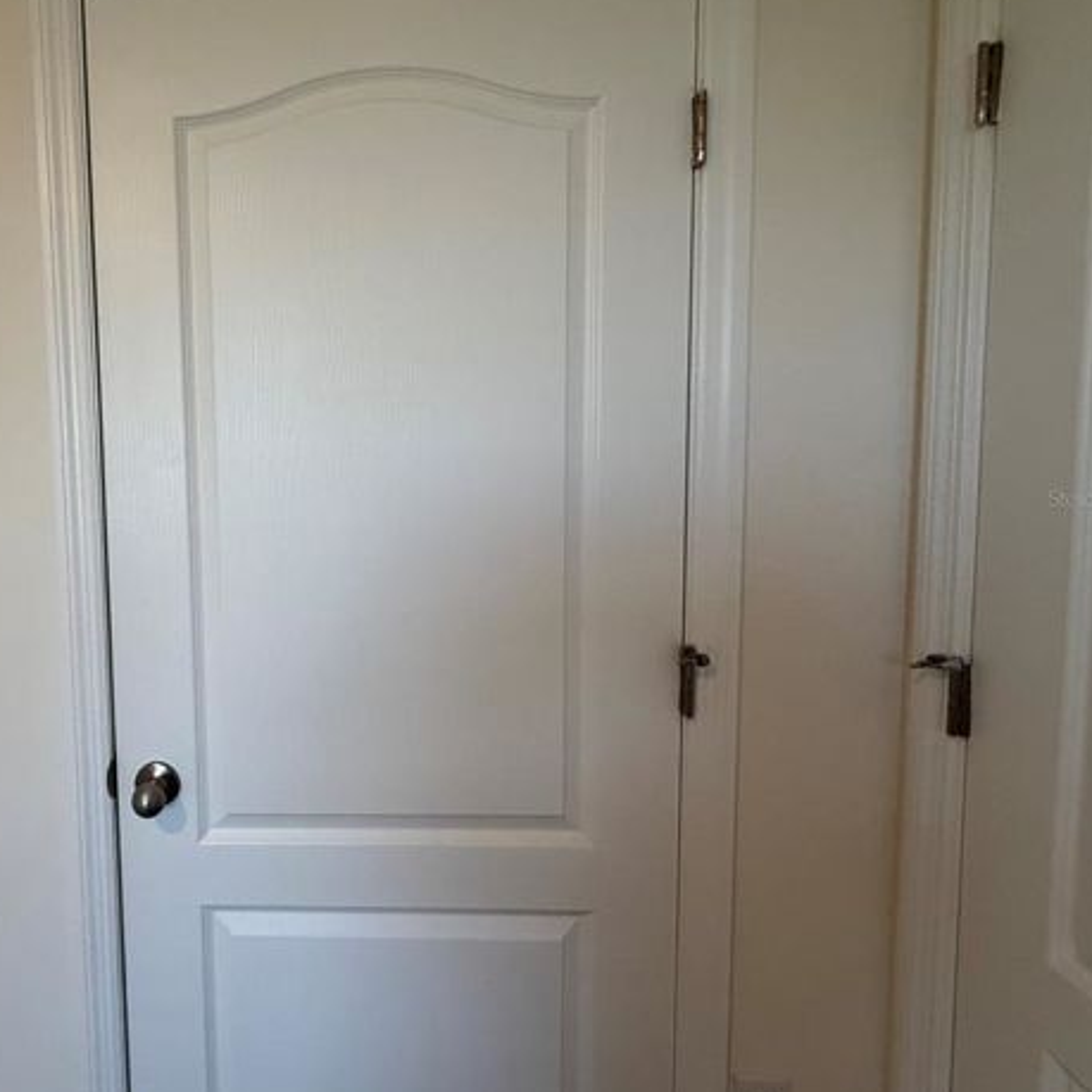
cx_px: 308
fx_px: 678
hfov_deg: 73.6
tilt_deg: -4.2
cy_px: 497
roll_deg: +1.9
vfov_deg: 77.5
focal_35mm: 19
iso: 200
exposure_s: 1/120
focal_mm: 2.22
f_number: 2.2
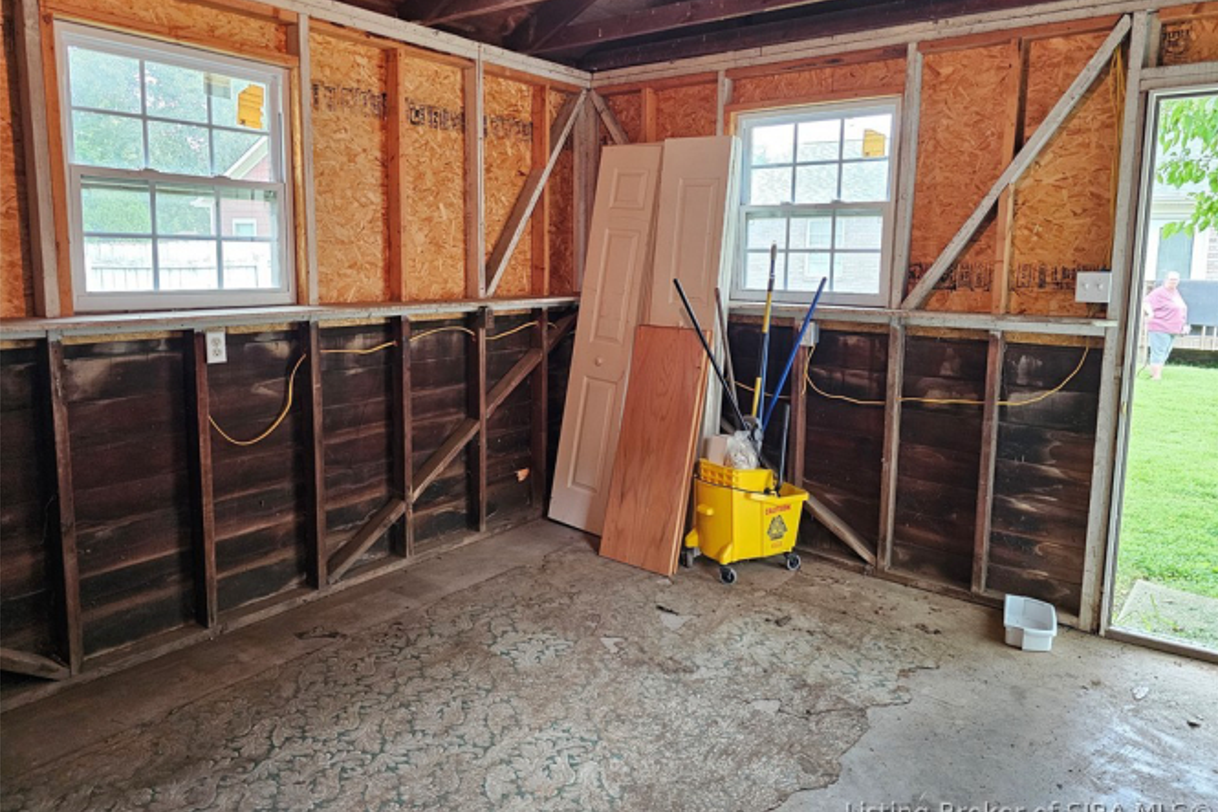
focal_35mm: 24
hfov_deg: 73.8
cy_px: 374
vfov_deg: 53.1
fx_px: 812
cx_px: 609
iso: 640
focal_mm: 6.3
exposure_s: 1/120
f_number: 1.7
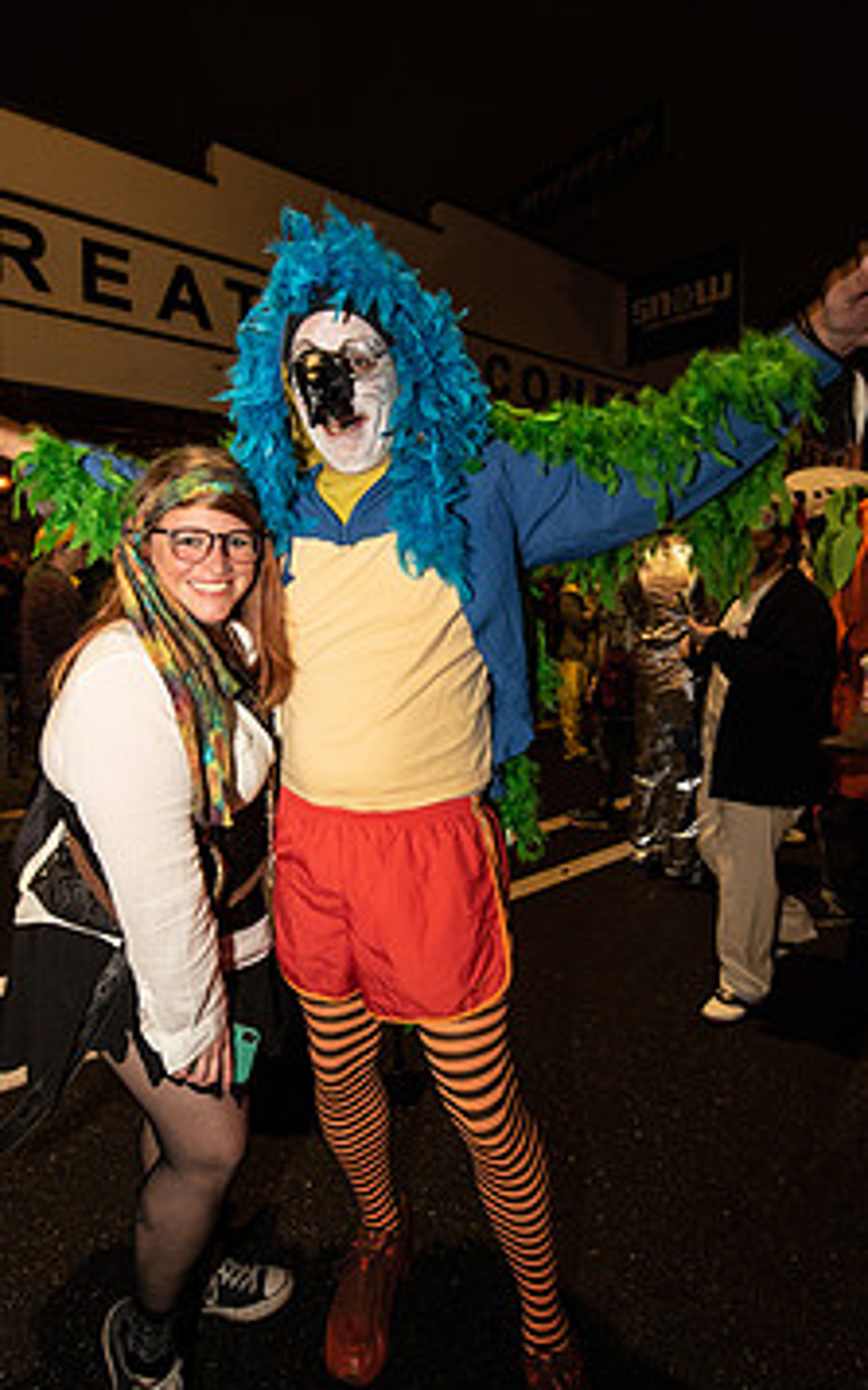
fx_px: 682
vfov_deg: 90.9
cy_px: 631
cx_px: 428
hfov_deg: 65.0
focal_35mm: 18
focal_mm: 14
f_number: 3.5
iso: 2000
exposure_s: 1/80
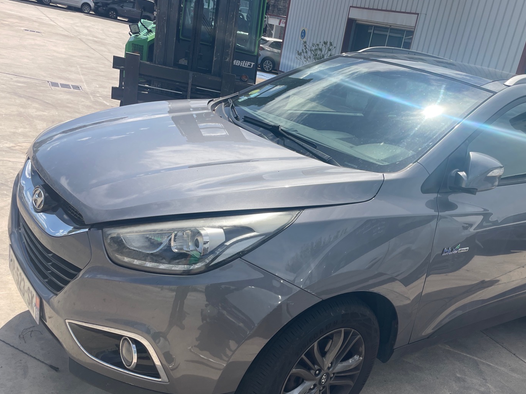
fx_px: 517
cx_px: 335
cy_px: 248
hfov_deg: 53.2
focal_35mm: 34
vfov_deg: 41.5
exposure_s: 1/3205
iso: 32
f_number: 1.6
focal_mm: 4.2
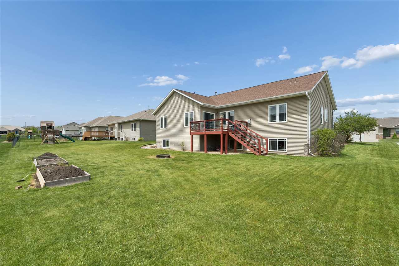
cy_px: 133
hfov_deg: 96.7
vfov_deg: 73.7
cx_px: 200
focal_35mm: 16
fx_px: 177
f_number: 10
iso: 400
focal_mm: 16
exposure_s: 1/1000
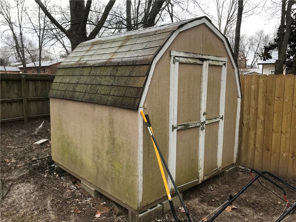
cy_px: 111
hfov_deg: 63.4
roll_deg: +0.0
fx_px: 239
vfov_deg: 49.7
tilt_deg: -11.4
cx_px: 148
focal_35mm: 28
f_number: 1.8
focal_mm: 3.99
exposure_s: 1/305
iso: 20
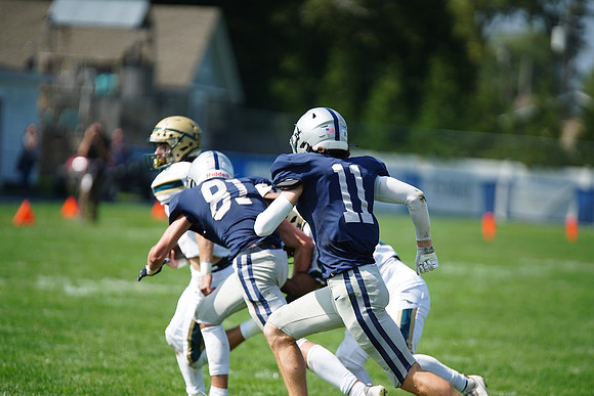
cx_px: 297
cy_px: 198
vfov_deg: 4.6
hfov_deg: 6.9
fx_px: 4951
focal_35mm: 300
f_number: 2.8
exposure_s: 1/4000
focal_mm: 300
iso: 400
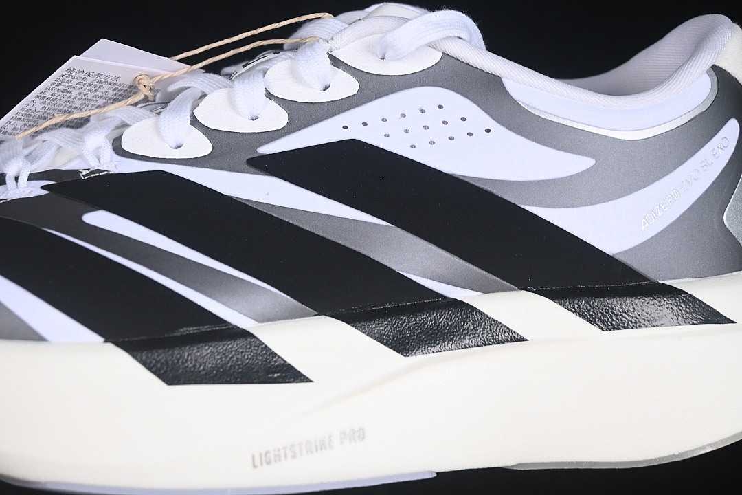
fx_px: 1546
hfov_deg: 27.0
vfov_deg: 18.2
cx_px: 371
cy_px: 248
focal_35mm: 75
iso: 160
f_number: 7.1
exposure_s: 1/60
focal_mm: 50
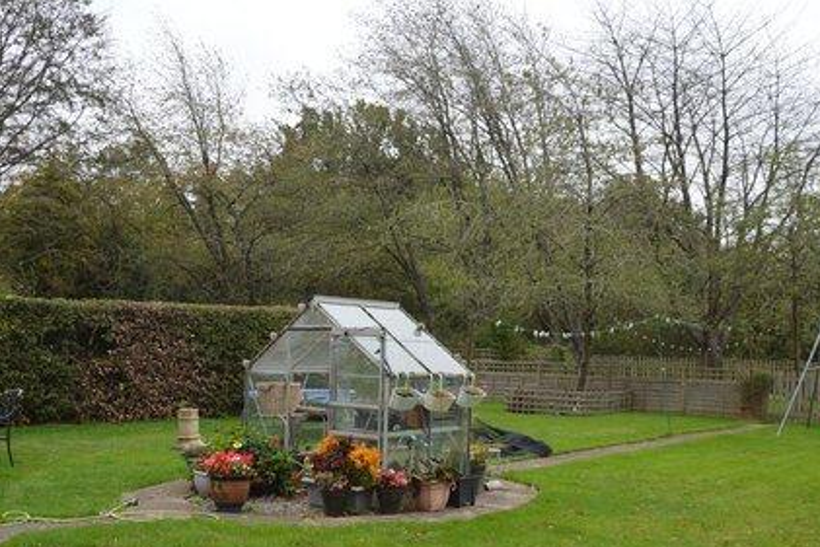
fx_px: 934
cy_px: 382
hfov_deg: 47.4
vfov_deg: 32.3
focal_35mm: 41
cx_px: 434
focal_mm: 18
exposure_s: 1/125
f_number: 4
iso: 110
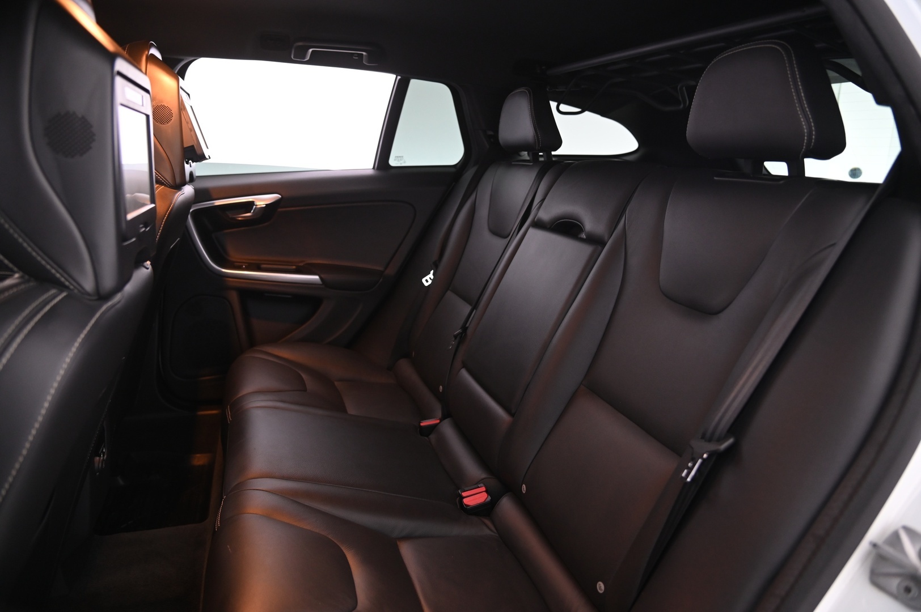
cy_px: 306
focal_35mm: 24
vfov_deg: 53.1
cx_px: 460
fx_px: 613
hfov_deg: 73.8
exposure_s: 1/15
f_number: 4
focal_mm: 24
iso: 2000
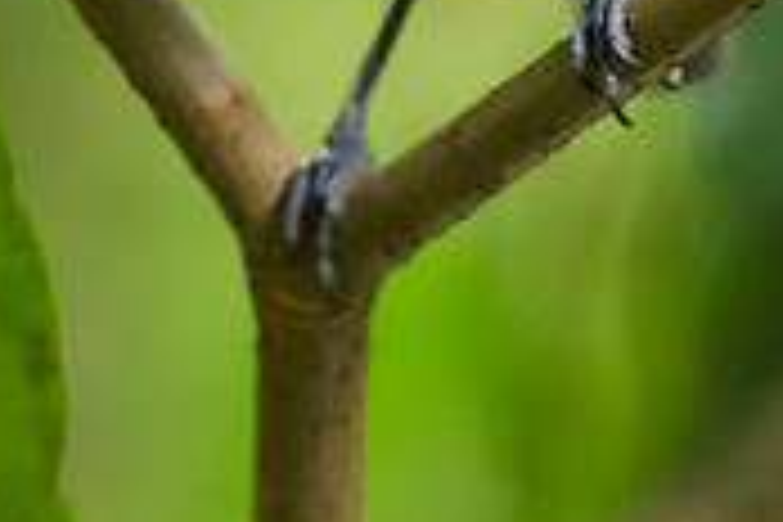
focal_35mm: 3614
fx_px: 78598
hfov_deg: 0.6
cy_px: -170
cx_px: -3
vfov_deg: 0.4
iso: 1600
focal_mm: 400
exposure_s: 1/320
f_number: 2.8
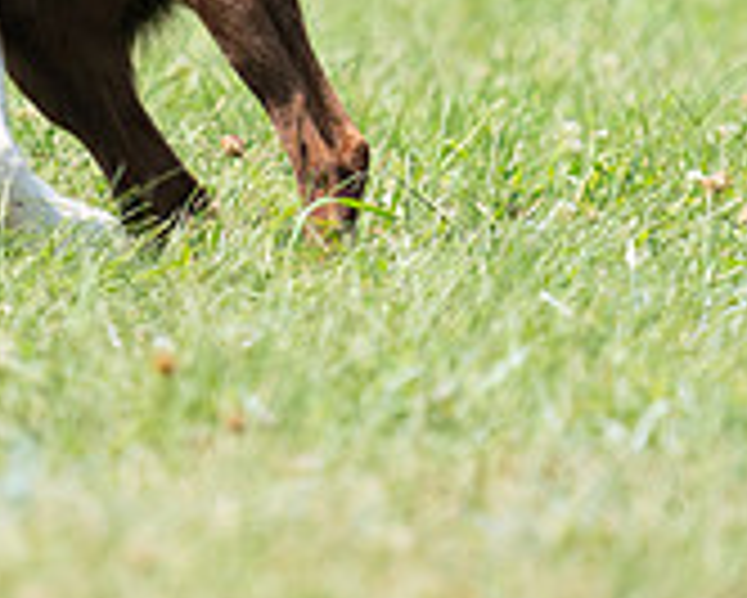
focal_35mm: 1408
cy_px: -223
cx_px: 9
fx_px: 31147
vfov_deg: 1.1
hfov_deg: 1.4
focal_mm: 430
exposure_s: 1/4000
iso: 1600
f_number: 6.3
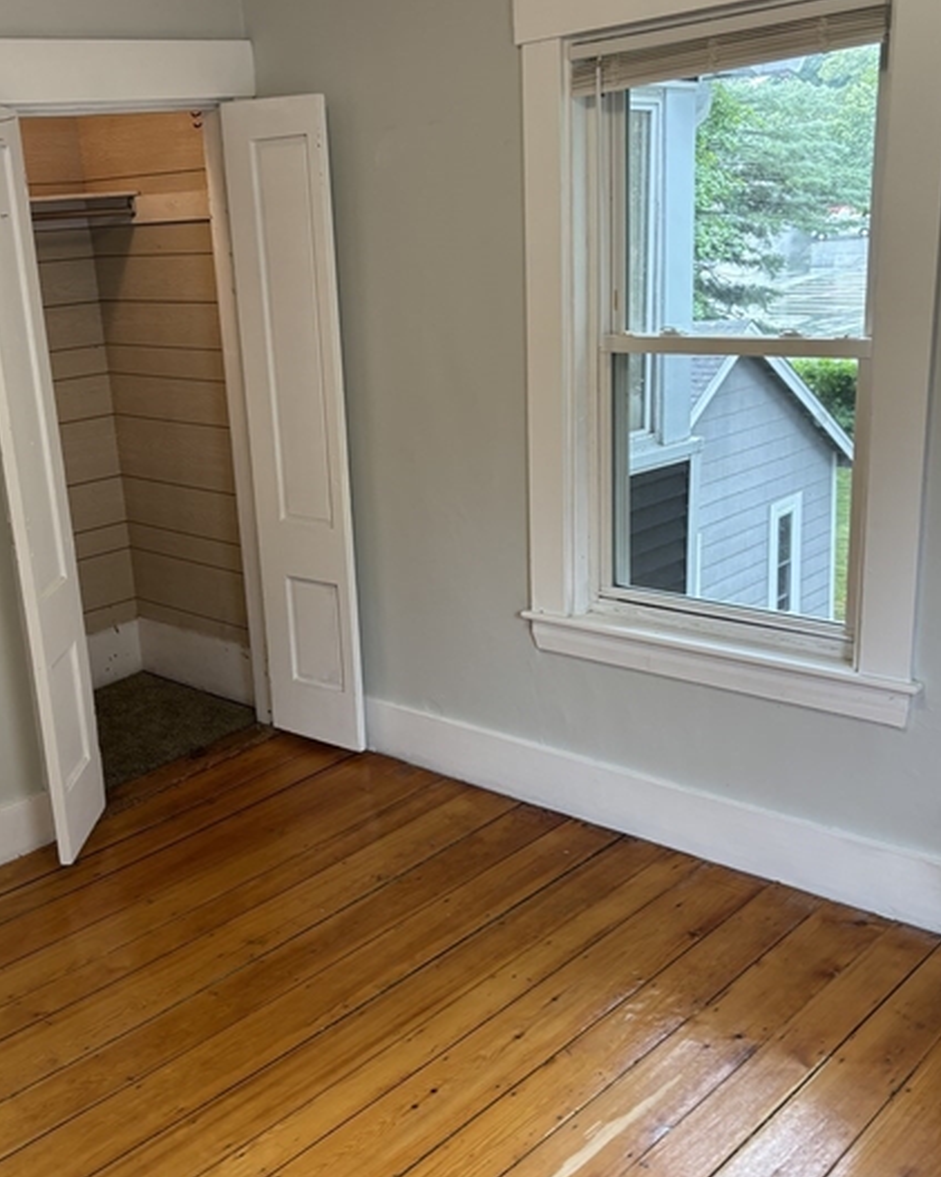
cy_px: 601
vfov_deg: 49.1
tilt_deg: -17.5
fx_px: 1289
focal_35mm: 37
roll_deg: +2.9
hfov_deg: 39.8
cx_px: 355
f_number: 1.6
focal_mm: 5.96
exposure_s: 1/60
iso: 80
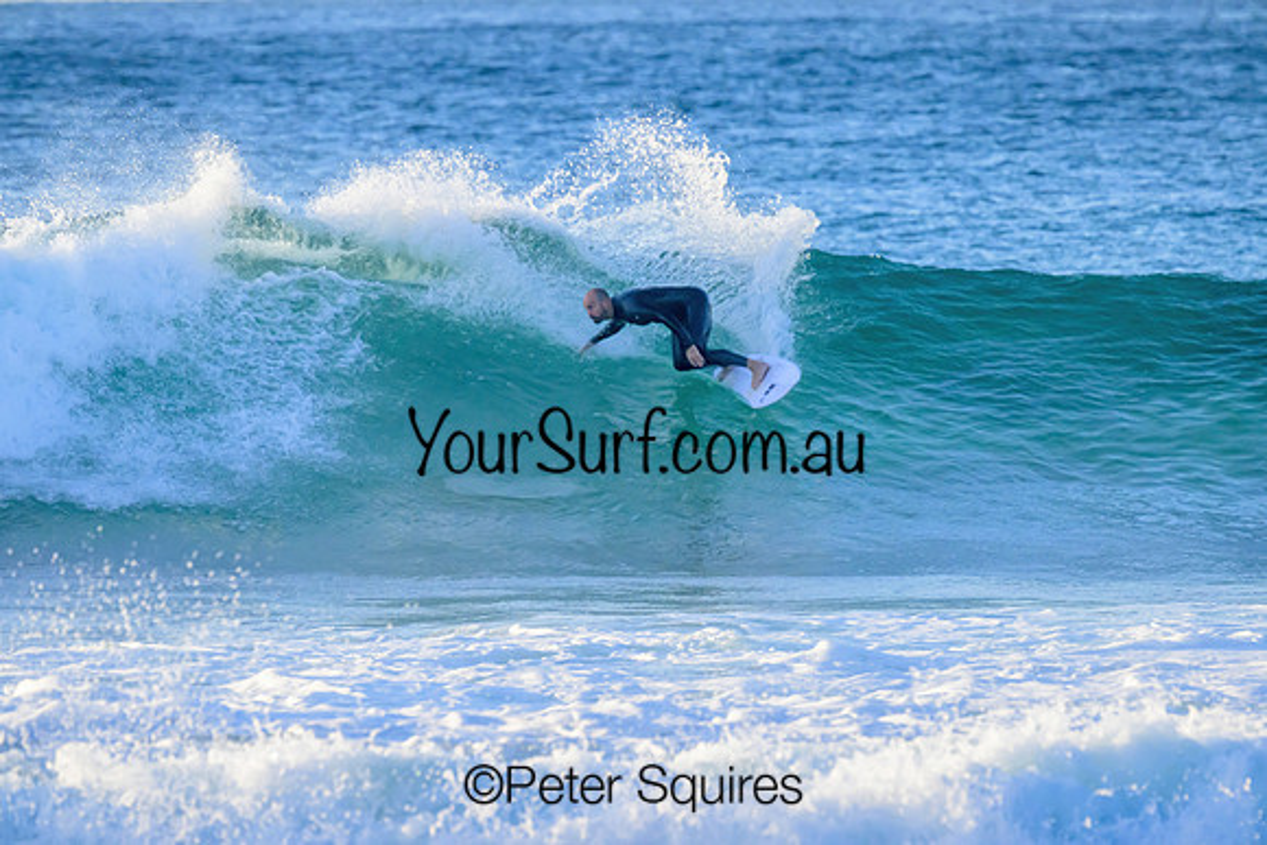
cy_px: 422
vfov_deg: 2.4
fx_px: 20417
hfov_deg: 3.6
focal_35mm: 580
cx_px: 634
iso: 4000
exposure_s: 1/2000
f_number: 11
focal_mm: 580
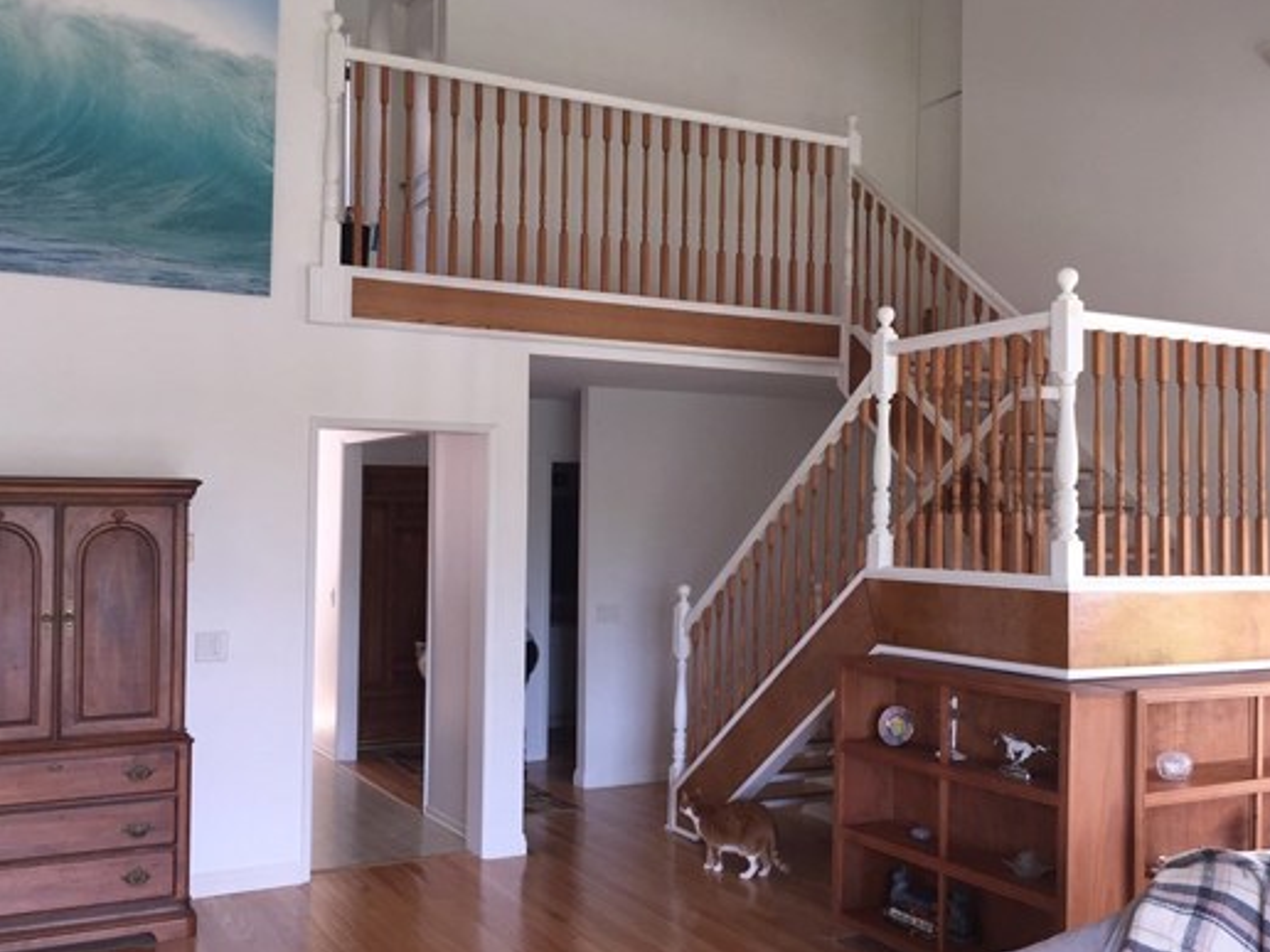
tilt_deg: +1.0
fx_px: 1321
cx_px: 667
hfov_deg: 51.3
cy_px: 490
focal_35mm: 36
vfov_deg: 39.7
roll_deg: -1.6
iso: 50
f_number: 2.2
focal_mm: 4.15
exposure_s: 1/30
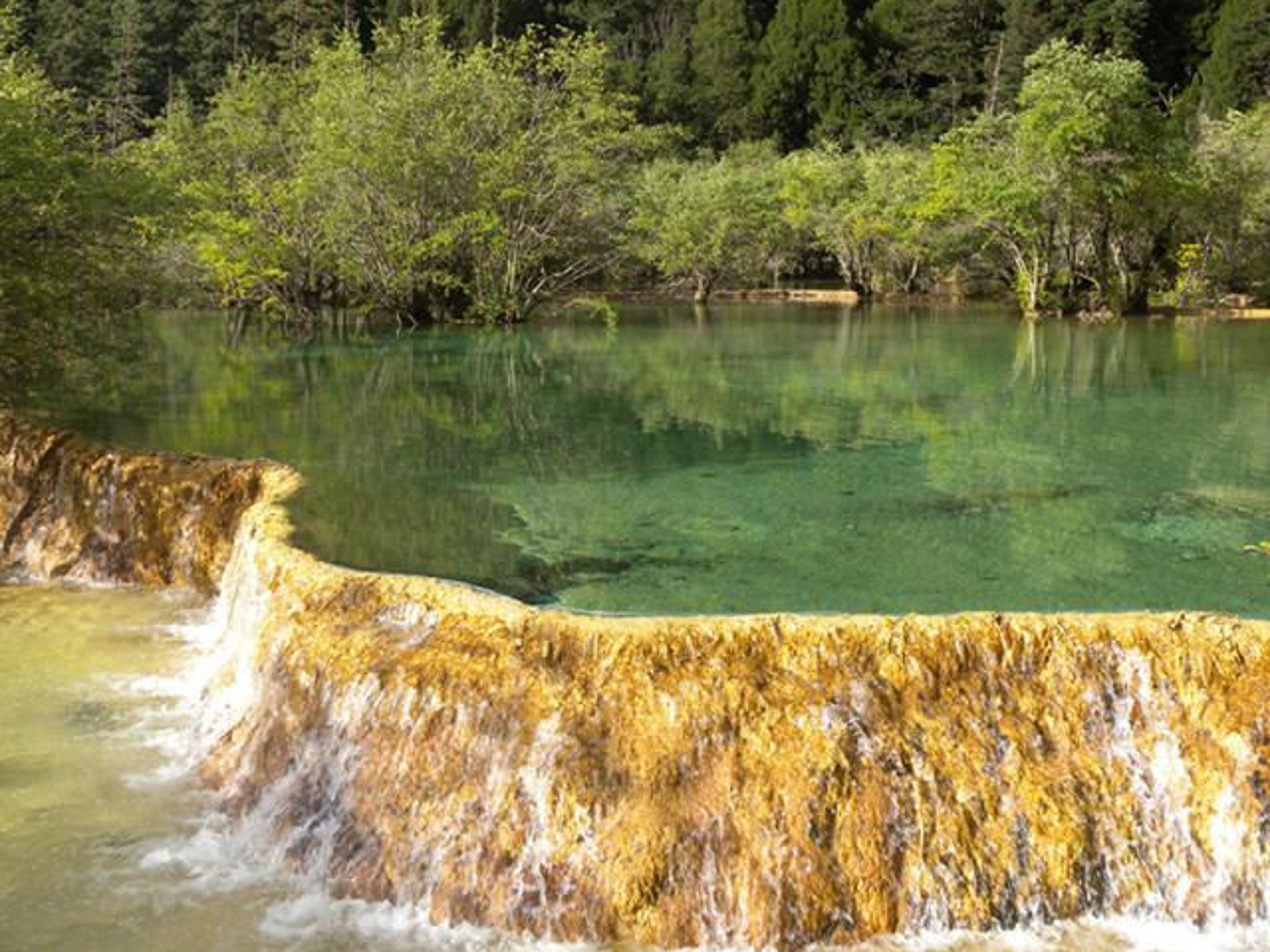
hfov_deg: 52.3
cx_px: 508
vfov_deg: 40.4
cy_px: 363
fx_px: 1284
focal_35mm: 35
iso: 64
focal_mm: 6
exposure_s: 1/181
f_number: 4.5
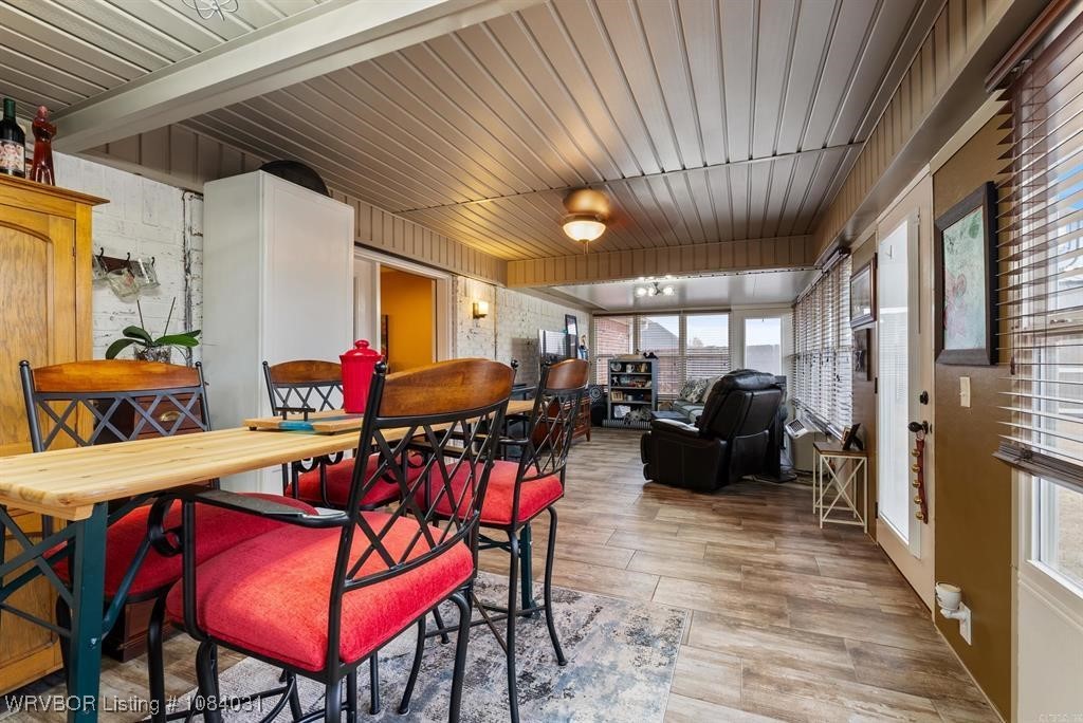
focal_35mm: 16
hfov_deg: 96.7
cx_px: 542
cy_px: 362
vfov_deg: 73.8
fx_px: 482
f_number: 9
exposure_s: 1
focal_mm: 16
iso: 250
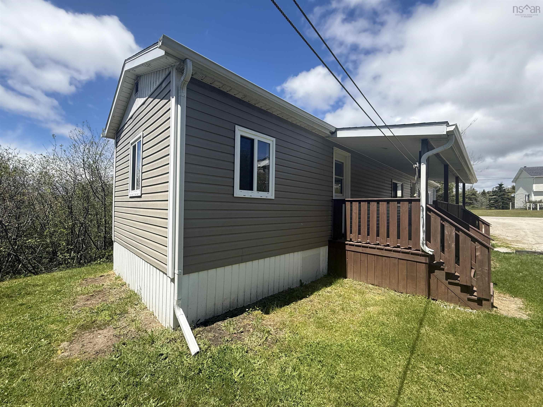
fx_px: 220
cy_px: 204
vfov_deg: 85.7
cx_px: 272
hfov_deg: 102.1
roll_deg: -1.3
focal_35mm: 14
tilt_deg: +2.1
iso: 50
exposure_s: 1/1145
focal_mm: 2.22
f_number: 2.2
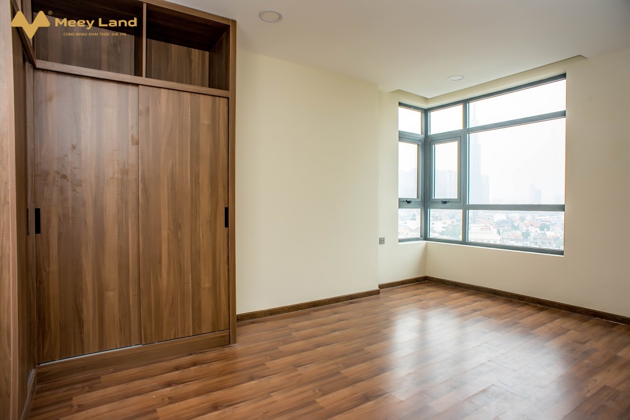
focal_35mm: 20
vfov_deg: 61.9
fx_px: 350
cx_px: 315
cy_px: 210
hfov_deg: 84.0
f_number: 9
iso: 400
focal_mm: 20
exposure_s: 1/125
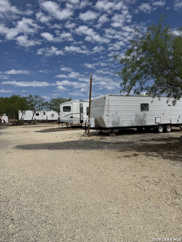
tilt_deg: -5.9
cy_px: 121
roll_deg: +1.4
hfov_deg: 56.8
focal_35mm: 24
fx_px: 168
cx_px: 91
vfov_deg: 71.6
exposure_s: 1/14286
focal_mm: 6.76
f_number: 1.78
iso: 80
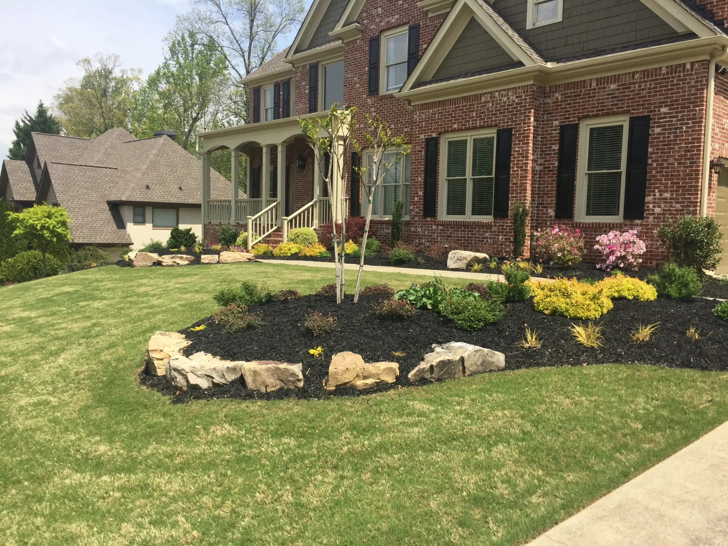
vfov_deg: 48.2
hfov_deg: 61.7
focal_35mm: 29
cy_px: 273
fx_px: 610
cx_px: 364
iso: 32
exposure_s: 1/1522
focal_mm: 4.15
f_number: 2.2
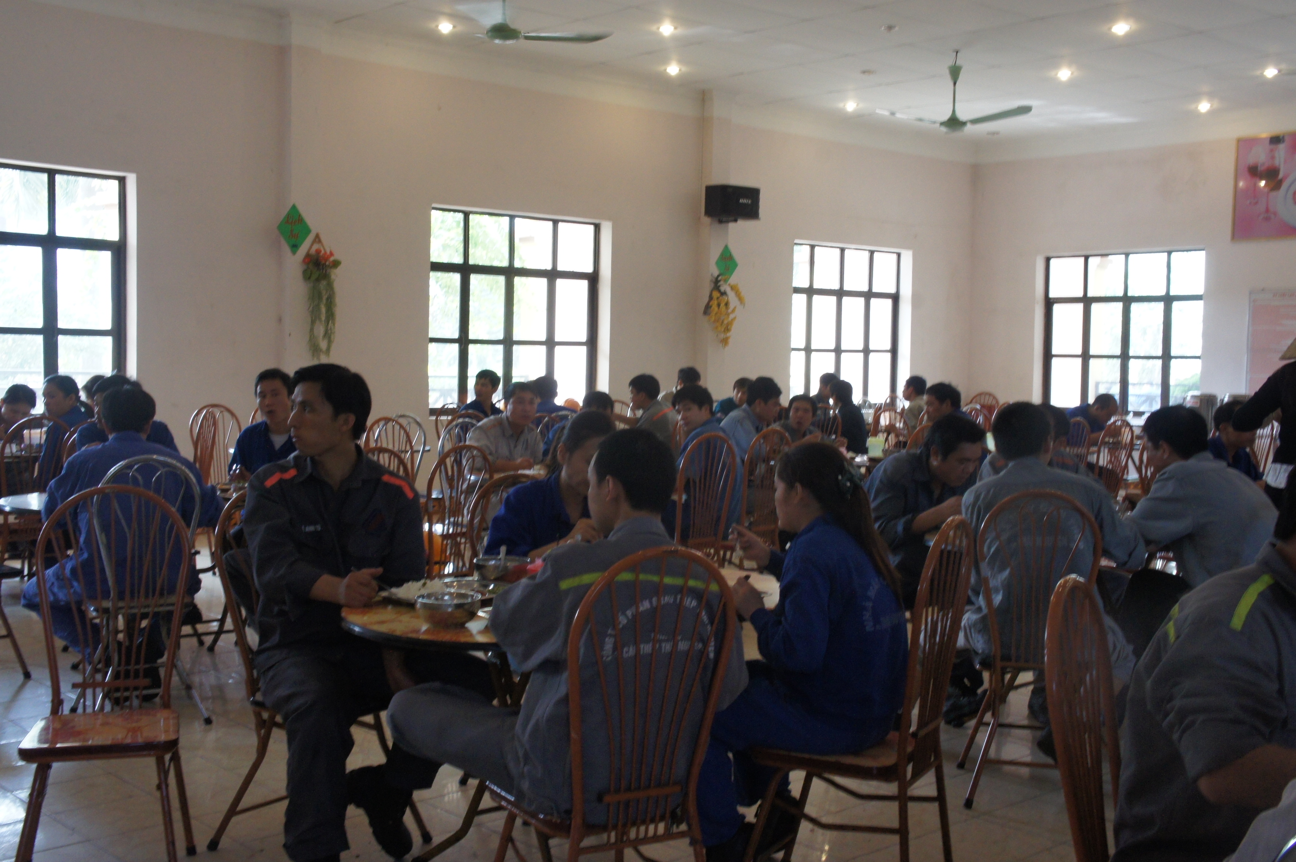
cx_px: 648
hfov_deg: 49.6
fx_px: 1403
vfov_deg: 34.2
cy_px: 431
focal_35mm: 39
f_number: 11
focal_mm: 26
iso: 1250
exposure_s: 1/40
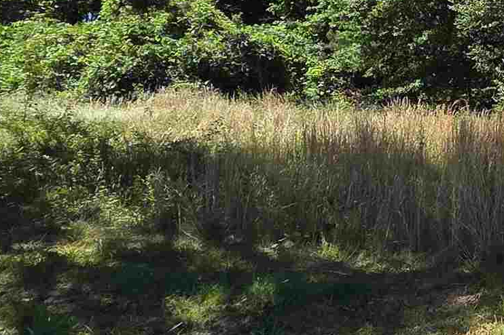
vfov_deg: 23.7
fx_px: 784
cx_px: 719
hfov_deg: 27.2
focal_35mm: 56
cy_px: 56
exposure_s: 1/1218
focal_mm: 2.2
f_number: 2.2
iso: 50
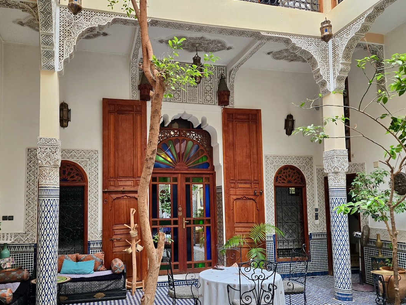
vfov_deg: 49.5
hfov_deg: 63.1
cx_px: 172
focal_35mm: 28
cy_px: 182
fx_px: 329
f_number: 1.8
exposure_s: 1/180
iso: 160
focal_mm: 5.4
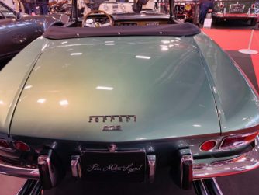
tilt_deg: -24.9
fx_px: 210
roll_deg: +1.6
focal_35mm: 28
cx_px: 121
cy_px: 96
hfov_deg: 63.3
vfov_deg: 49.8
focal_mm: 4.25
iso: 80
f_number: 1.8
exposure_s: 1/50
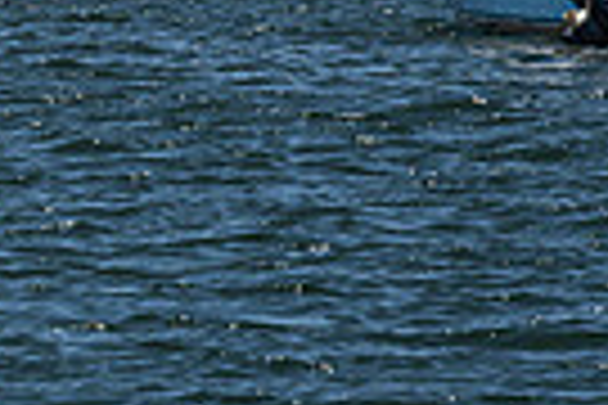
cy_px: 14
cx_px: -968
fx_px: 12784
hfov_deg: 2.7
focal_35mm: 757
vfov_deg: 1.8
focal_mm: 130
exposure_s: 1/400
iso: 250
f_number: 18
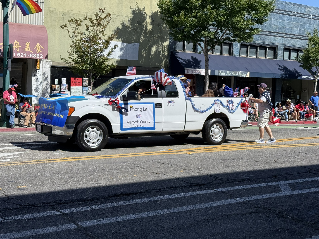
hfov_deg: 39.7
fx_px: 442
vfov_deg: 30.3
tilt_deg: -3.5
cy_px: 120
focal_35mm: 48
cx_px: 160
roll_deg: -1.7
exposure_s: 1/4587
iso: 64
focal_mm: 6.76
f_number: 1.78
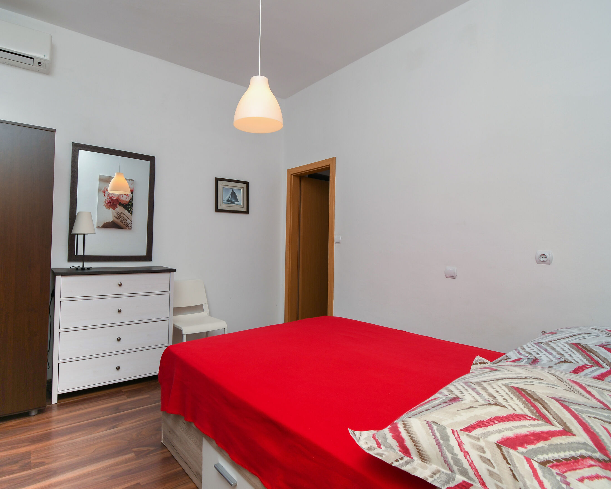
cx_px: 270
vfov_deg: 73.8
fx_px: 325
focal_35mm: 18
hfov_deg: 86.0
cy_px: 236
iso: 200
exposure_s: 1/100
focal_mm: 10
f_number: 7.1
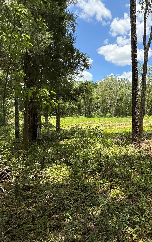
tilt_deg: -2.7
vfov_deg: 85.1
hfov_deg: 53.5
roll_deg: +1.9
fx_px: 133
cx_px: 132
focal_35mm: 20
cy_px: 120
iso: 64
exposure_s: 1/970
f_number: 2.2
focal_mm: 2.22
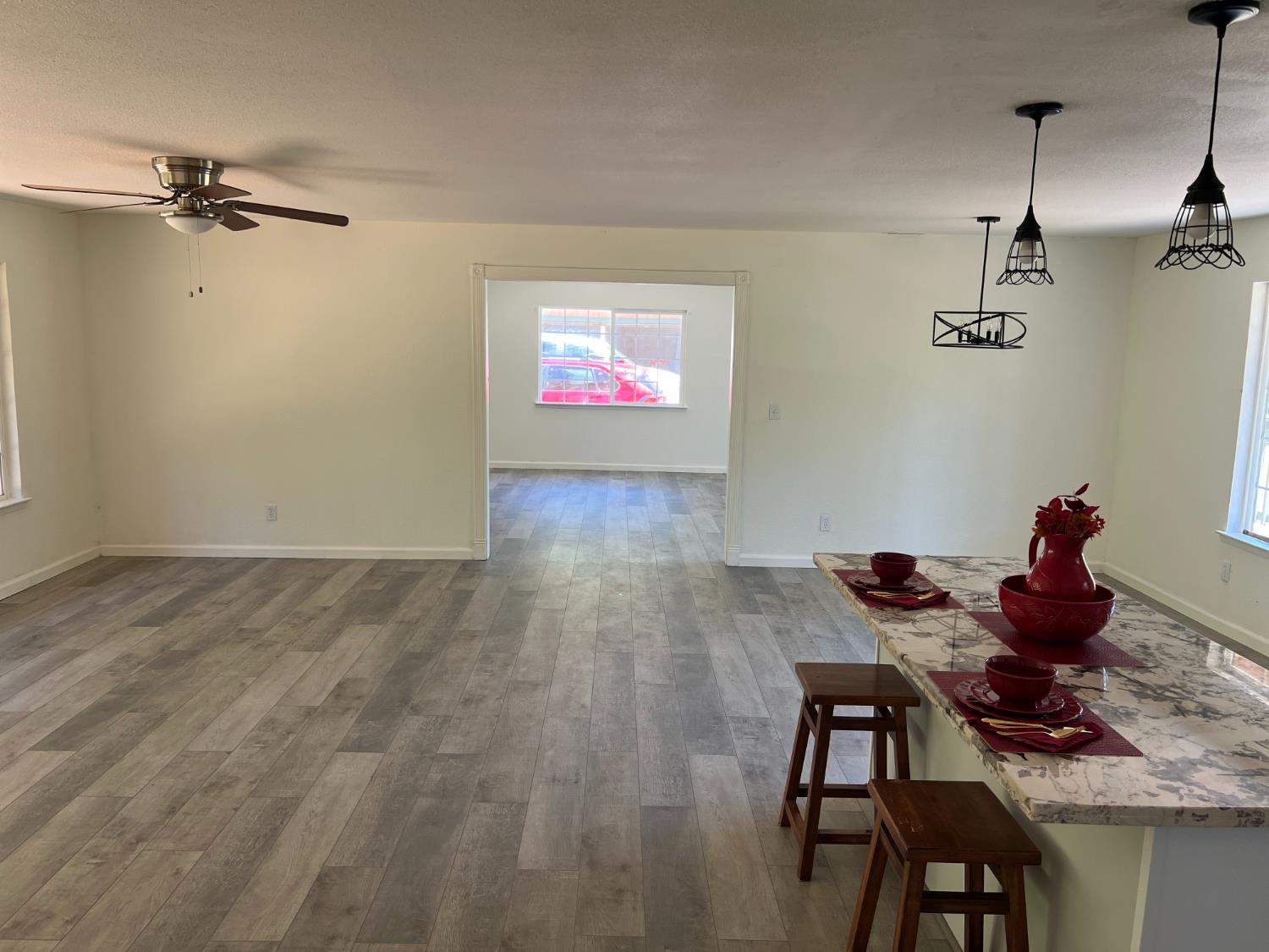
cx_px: 634
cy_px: 476
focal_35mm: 26
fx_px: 953
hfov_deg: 67.3
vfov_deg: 53.1
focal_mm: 5.7
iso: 80
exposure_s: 1/121
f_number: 1.5
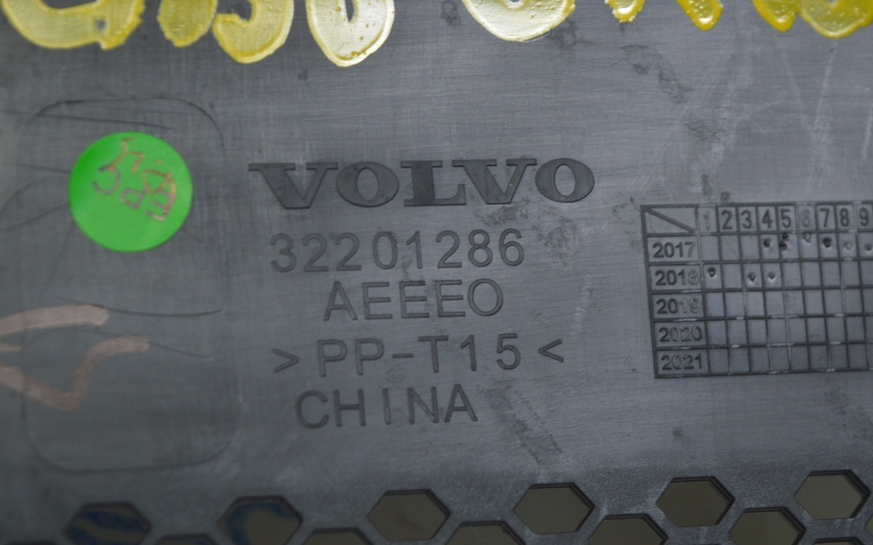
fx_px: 2010
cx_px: 436
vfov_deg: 15.4
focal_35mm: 85
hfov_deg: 24.5
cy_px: 264
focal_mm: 55
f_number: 5.6
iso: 400
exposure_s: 1/40
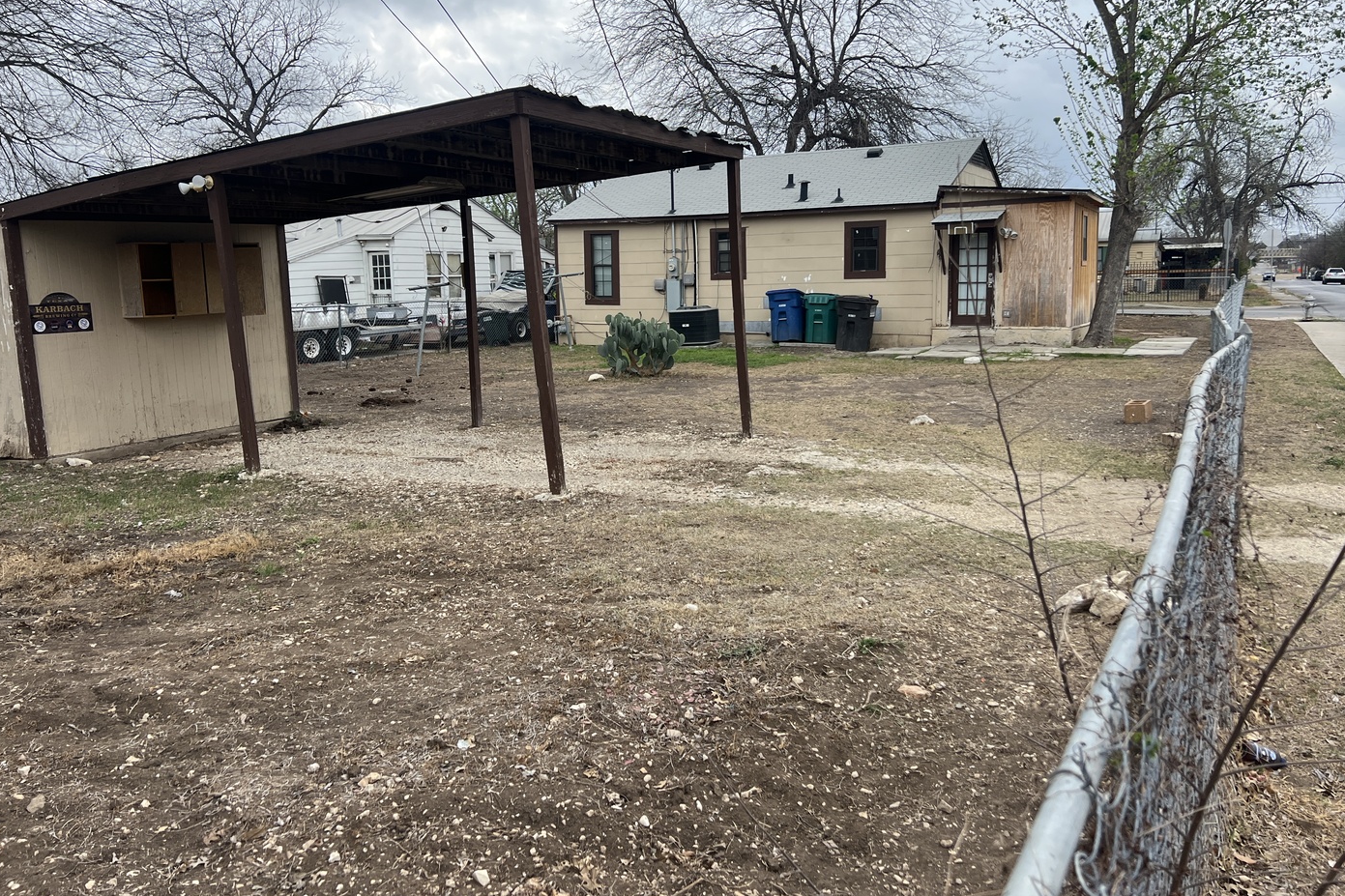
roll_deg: +1.0
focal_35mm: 28
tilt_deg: -8.1
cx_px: 687
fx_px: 1046
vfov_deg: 46.3
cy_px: 406
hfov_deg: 65.5
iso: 50
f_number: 1.5
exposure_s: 1/1645
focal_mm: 5.7
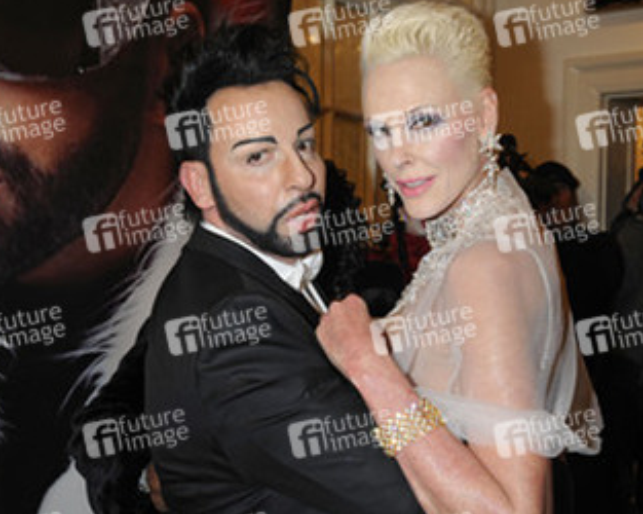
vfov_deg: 32.7
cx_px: 369
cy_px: 280
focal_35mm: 46
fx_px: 875
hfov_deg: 40.3
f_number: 5.6
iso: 1000
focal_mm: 34
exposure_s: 1/50
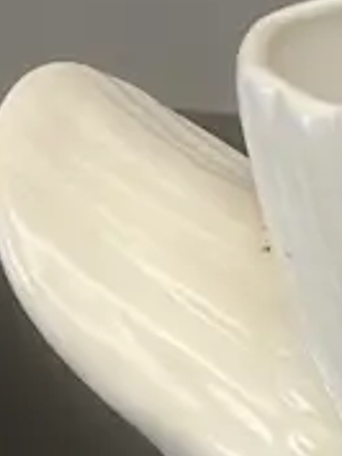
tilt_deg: -23.1
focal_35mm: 162
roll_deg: -0.8
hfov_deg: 8.3
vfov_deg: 12.2
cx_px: 867
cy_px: 332
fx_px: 2131
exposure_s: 1/50
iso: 100
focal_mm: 3.99
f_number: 1.8
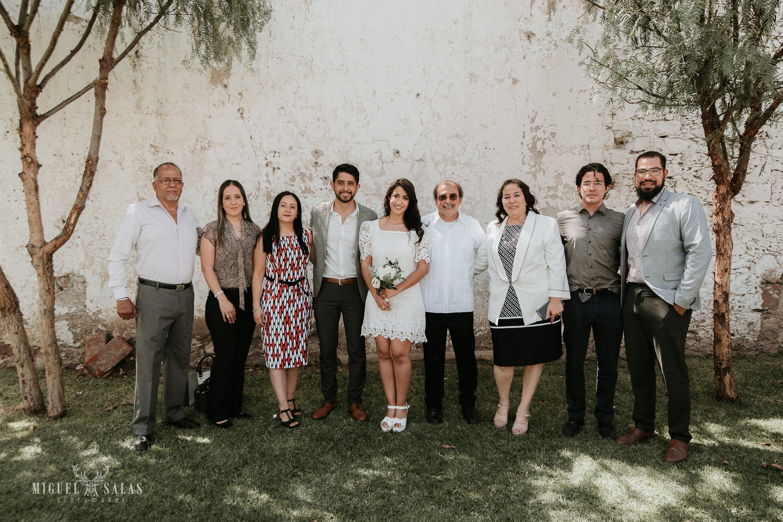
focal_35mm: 25
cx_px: 392
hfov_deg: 71.5
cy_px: 261
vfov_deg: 51.3
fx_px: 544
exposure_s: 1/320
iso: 100
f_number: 4.5
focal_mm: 25
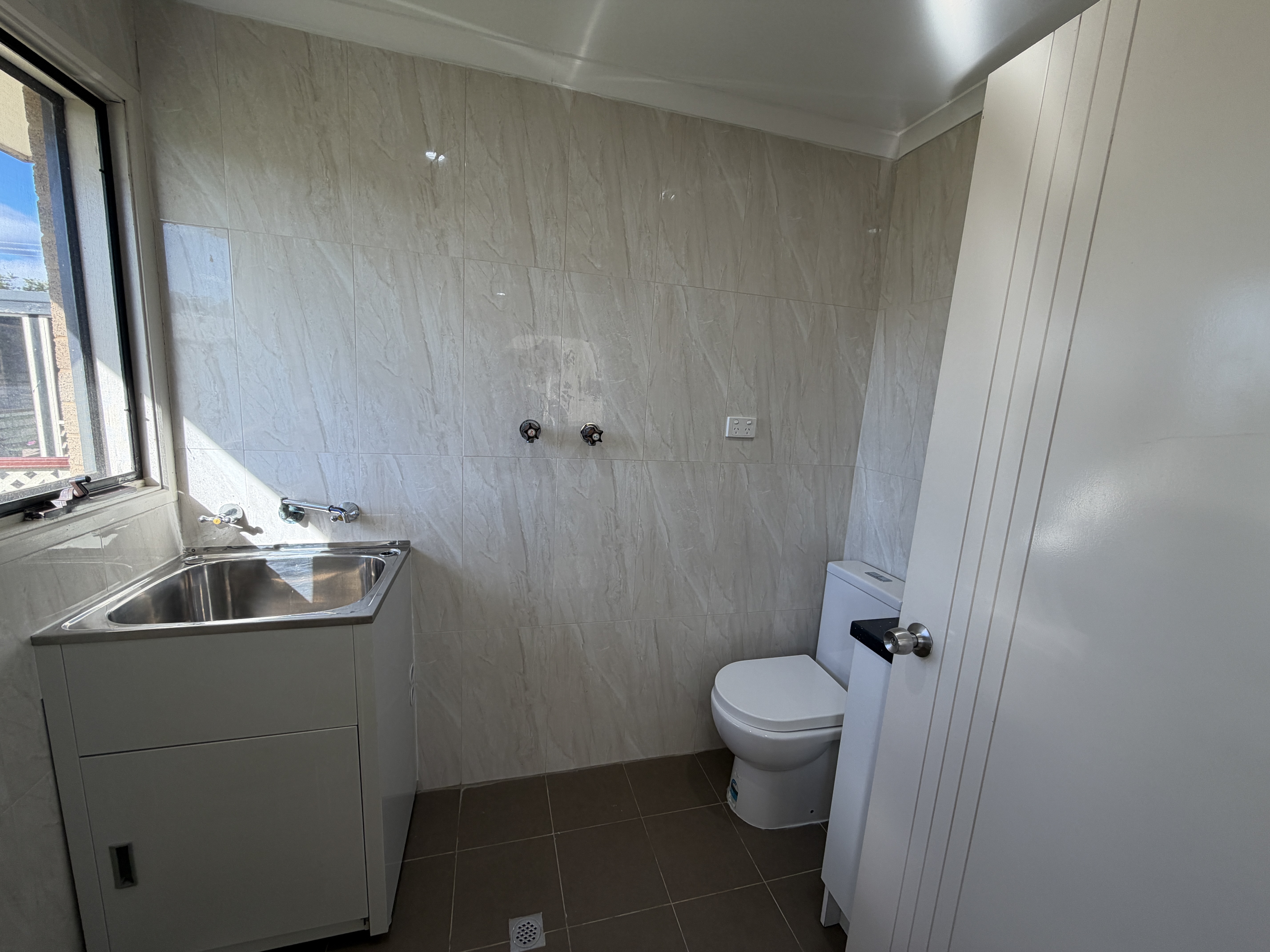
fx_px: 514
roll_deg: -3.8
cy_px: 476
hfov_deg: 102.1
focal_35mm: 14
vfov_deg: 85.7
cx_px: 635
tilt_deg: -8.9
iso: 40
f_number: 2.2
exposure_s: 1/100
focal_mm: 2.22
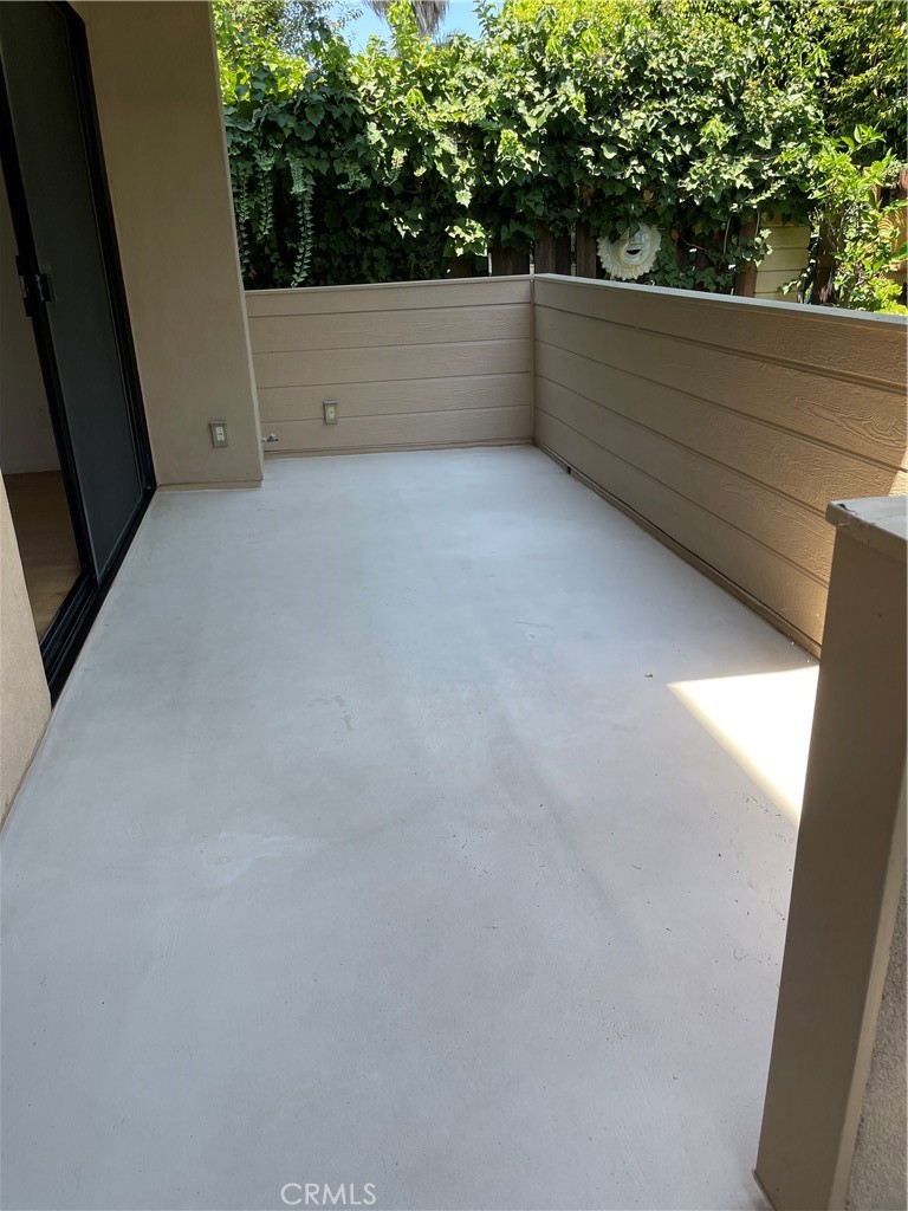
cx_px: 454
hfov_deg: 53.1
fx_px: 909
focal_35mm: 26
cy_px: 606
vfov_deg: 67.3
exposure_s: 1/458
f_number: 1.6
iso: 32
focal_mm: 4.2
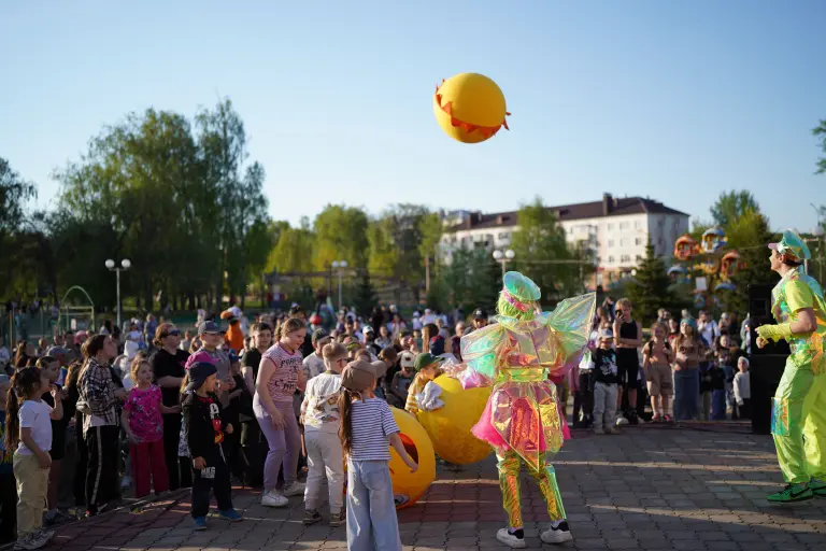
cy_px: 276
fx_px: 803
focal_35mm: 35
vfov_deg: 37.9
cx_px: 413
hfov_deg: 54.4
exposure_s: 1/4000
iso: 100
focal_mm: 35
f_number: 1.4
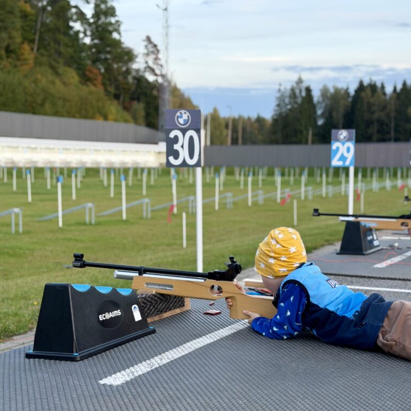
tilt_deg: -6.5
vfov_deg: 29.9
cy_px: 252
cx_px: 205
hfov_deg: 30.0
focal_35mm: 57
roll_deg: -0.8
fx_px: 766
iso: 125
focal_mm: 6.76
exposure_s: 1/108
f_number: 1.78
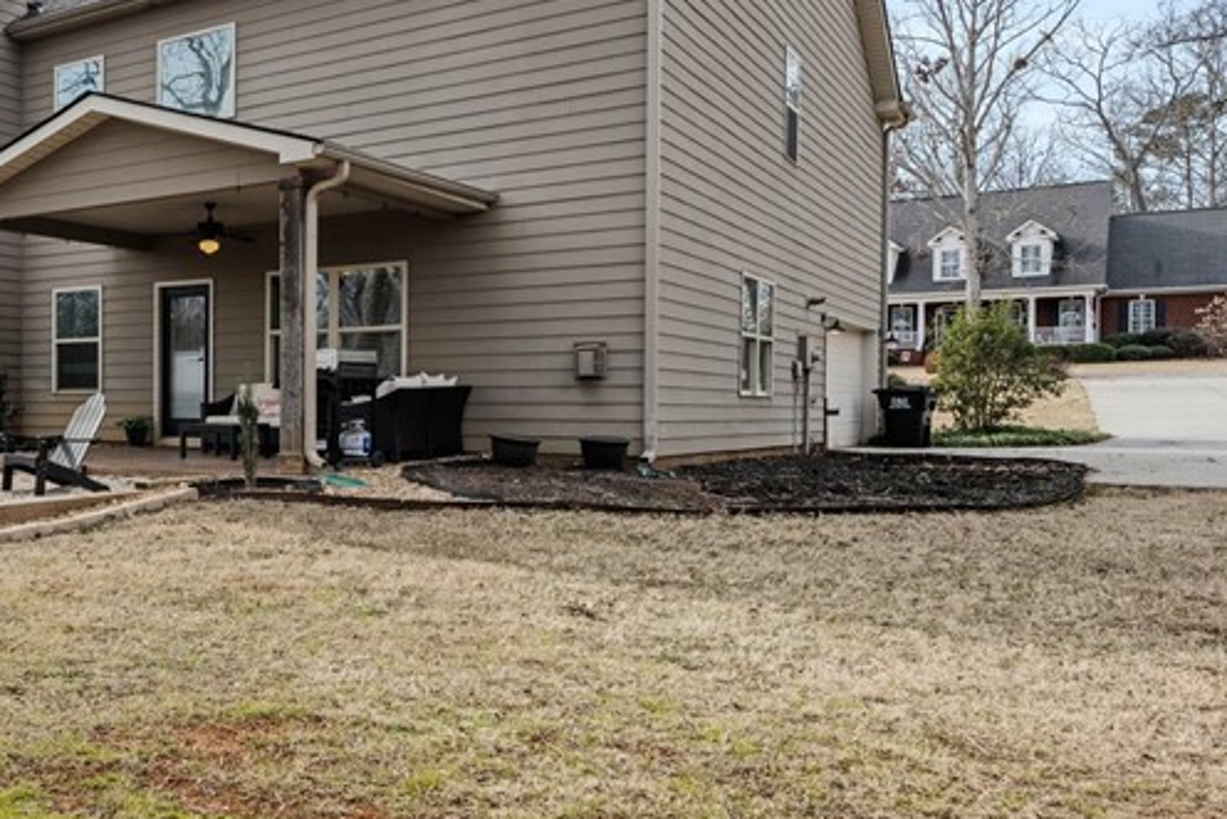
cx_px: -22
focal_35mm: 35
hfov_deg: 45.2
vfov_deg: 37.9
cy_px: 414
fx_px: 1193
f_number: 9
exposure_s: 1/250
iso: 200
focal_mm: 16
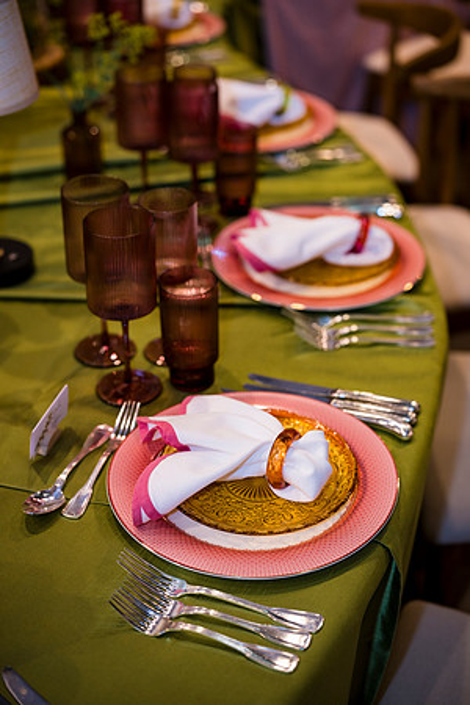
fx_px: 1077
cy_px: 352
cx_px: 235
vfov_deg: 36.2
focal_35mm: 55
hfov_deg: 24.6
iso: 220
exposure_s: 1/125
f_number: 2.2
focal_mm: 55
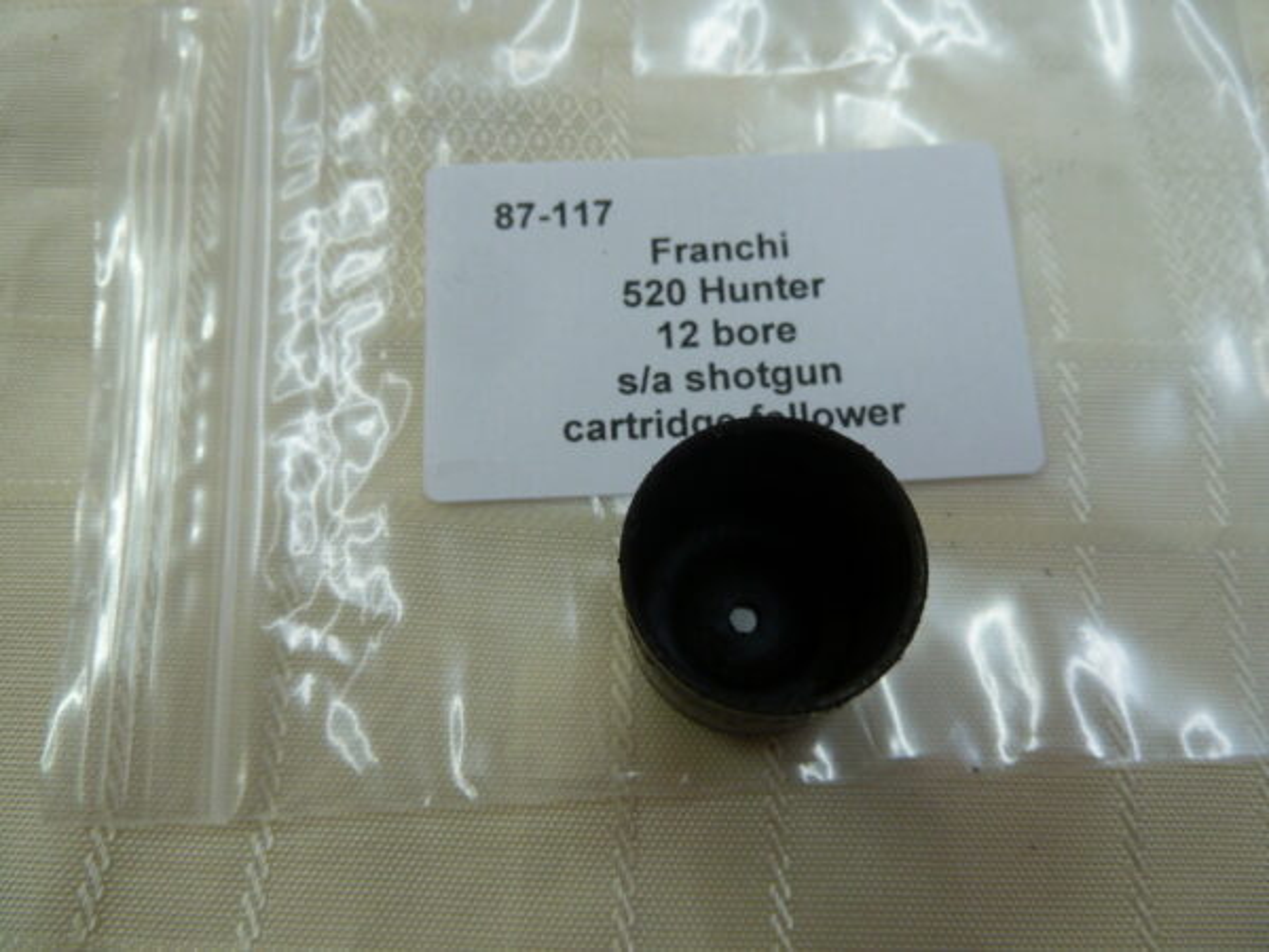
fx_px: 916
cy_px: 476
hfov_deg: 69.4
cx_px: 634
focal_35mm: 25
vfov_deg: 54.9
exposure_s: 1/30
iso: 160
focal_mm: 4.1
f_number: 3.3
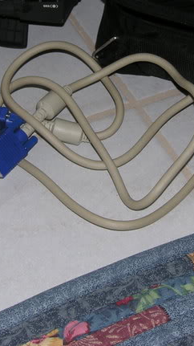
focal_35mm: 101
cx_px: 129
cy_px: 64
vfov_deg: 20.9
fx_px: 925
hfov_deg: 12.0
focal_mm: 10
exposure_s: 1/60.1
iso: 50
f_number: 3.2
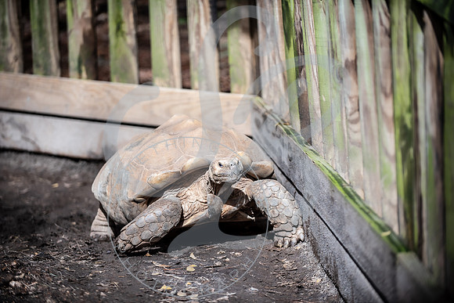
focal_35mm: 135
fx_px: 1703
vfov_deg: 10.2
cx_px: 227
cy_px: 152
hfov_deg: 15.2
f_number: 2.8
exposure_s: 1/1600
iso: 200
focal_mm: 135
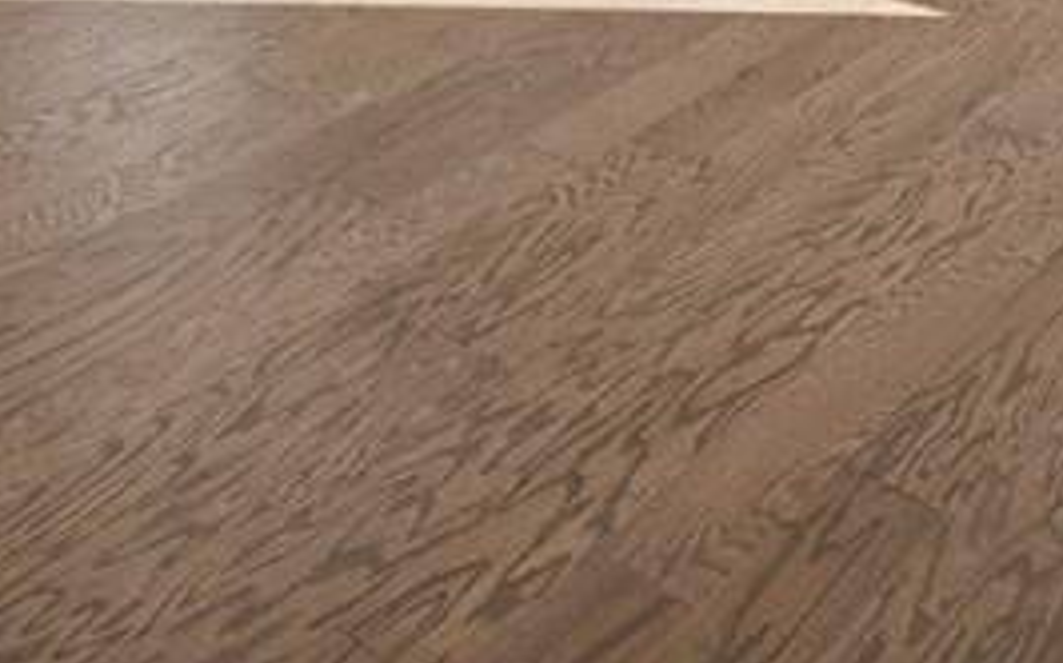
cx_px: 380
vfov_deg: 17.3
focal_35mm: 55
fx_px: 1593
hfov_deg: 36.6
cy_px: -655
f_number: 9
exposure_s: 1/60
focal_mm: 14
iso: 50
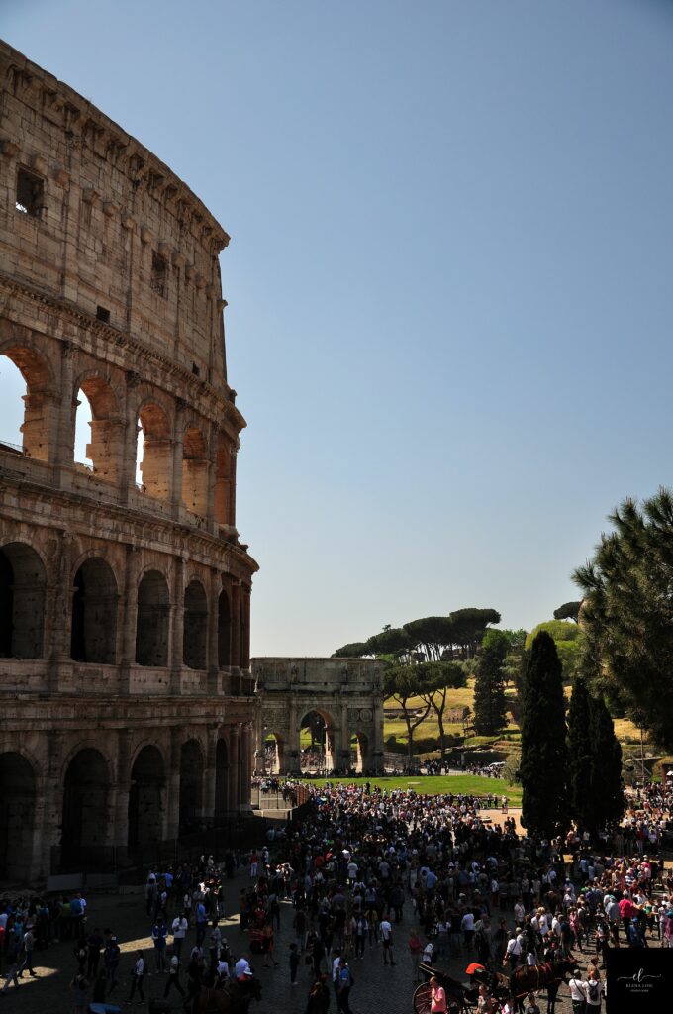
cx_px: 336
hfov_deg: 35.4
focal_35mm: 38
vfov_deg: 51.3
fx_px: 1054
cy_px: 507
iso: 200
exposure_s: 1/2000
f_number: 4
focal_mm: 25
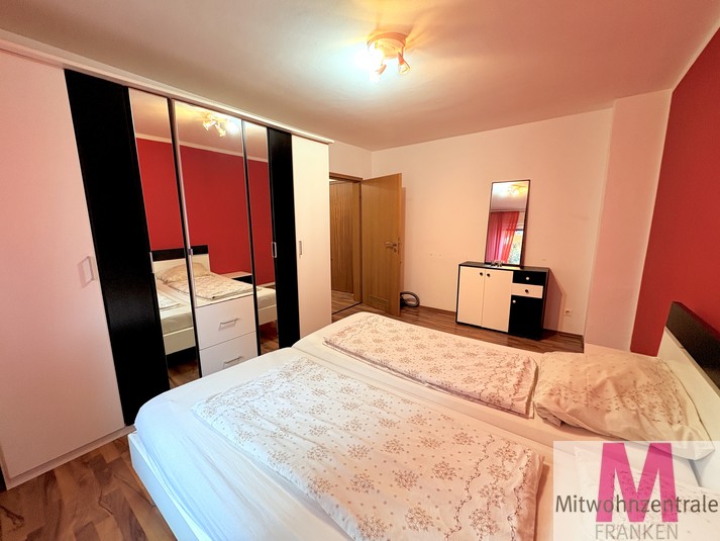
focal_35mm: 14
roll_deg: +0.3
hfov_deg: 102.1
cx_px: 360
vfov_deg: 85.7
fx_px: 291
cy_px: 270
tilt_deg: -9.7
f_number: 2.2
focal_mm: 2.22
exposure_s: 1/50
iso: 250
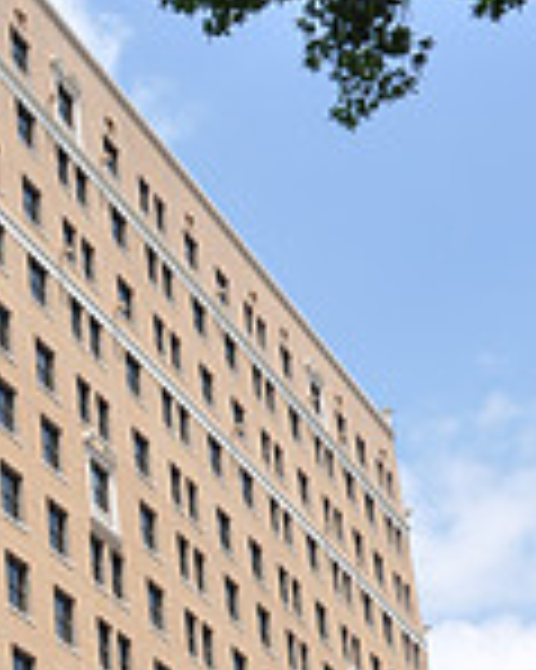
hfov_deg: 16.4
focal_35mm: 89
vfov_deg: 20.3
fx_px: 1775
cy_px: 769
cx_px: -115
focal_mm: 21
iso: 200
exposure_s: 1/250
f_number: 8
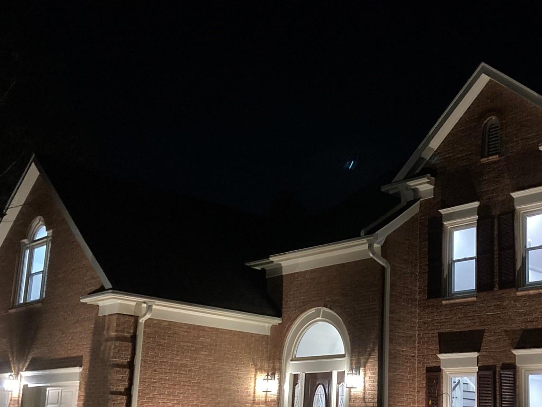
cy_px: 271
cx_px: 360
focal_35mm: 50
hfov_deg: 37.8
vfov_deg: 28.9
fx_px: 783
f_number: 1.8
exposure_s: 1/24
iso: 640
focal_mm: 3.99
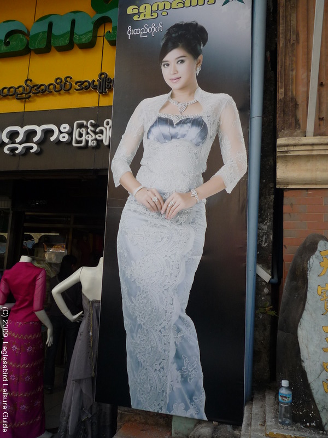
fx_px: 366
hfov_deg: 48.2
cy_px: 219
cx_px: 164
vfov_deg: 61.7
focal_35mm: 29
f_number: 2.8
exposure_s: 1/400
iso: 100
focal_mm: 4.4
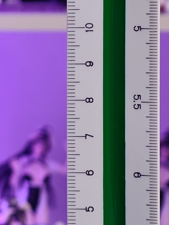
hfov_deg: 4.6
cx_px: -129
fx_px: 2064
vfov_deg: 6.2
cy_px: 73
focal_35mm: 317
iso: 800
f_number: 2.4
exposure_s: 1/33.3
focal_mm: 7.48
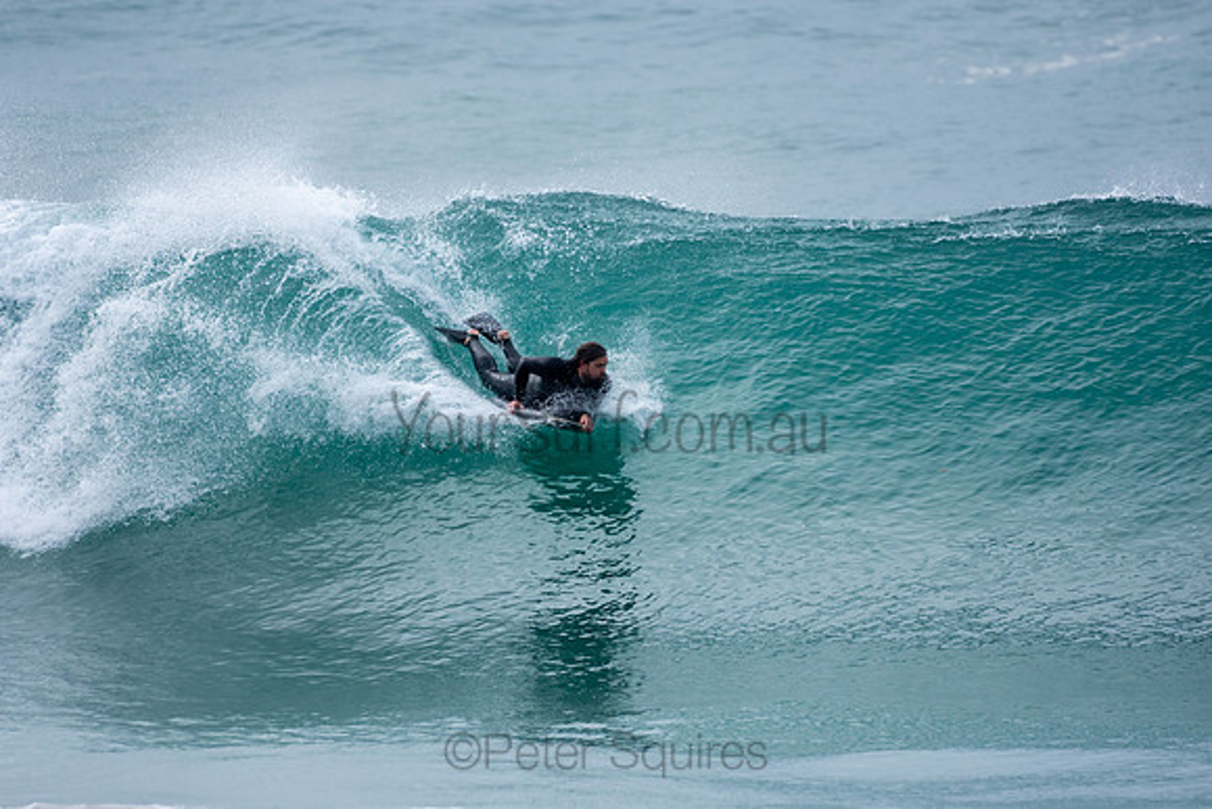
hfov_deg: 2.7
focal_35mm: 750
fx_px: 25255
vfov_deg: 1.8
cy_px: 404
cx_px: 606
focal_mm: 500
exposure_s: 1/1250
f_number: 5.6
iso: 280
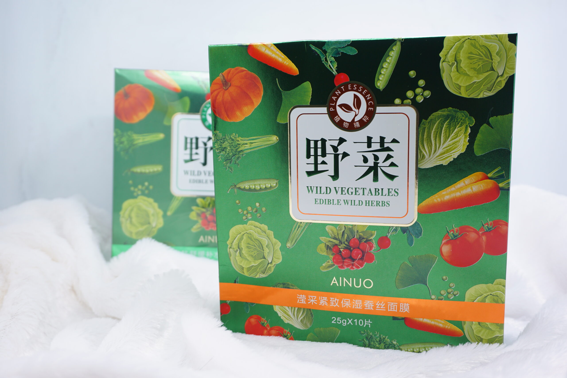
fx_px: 567
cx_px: 284
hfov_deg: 53.1
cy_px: 189
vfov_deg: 36.9
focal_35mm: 36
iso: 100
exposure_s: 1/80
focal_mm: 24
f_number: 5
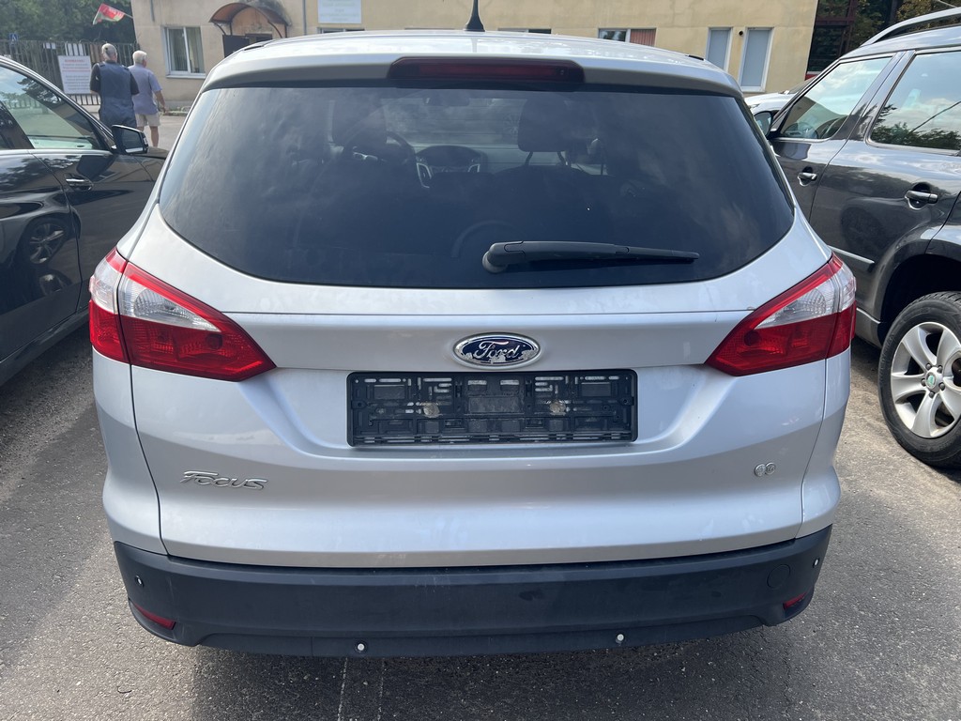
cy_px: 360
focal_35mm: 26
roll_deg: -1.4
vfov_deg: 53.1
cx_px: 480
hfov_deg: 67.3
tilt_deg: -22.1
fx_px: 722
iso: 50
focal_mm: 5.7
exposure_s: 1/1431
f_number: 1.5
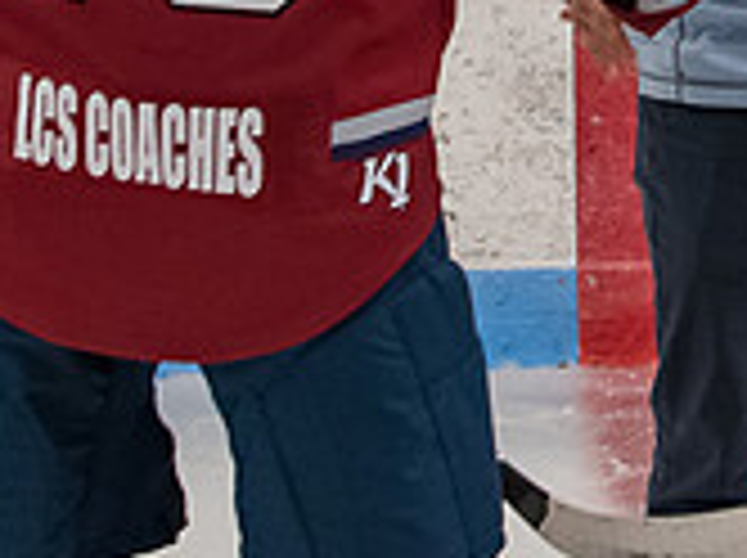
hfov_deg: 9.4
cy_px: -224
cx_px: 885
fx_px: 4482
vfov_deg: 7.0
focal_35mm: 208
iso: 2000
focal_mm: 32
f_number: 4.5
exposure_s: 1/250
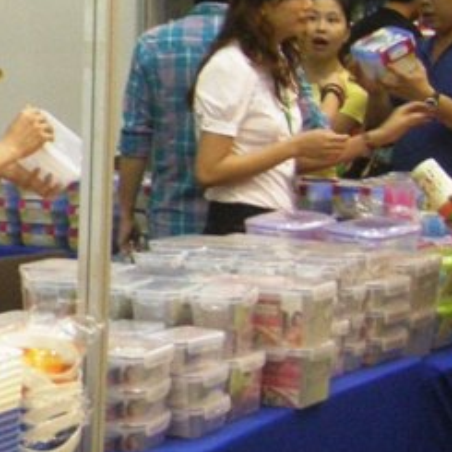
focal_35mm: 133
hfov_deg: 11.9
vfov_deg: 13.1
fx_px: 1965
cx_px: -417
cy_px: 142
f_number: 2.7
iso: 400
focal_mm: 7.5
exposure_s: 1/46.2
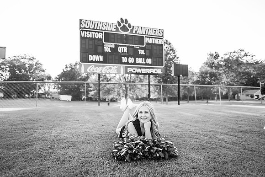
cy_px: 88
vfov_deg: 53.2
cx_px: 132
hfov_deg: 73.7
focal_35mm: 24
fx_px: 177
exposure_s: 1/500
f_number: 2
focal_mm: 24
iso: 125
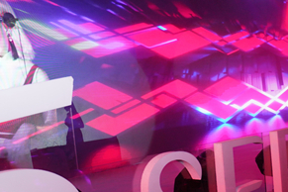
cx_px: 67
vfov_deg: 29.6
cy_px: 163
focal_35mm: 44
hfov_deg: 42.9
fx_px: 352
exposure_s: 1/100
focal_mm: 16
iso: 1250
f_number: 4
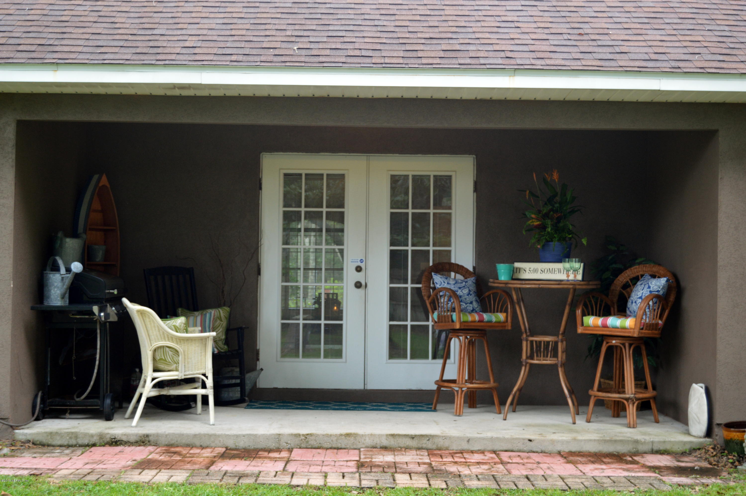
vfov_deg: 26.4
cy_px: 248
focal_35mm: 51
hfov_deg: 38.9
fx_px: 1056
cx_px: 373
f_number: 5
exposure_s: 1/100
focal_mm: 34
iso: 400
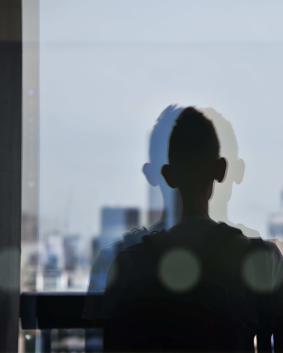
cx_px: 241
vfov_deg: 9.3
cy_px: 177
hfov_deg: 7.4
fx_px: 2178
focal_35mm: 208
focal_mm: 98
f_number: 5.6
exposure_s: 1/250
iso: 160
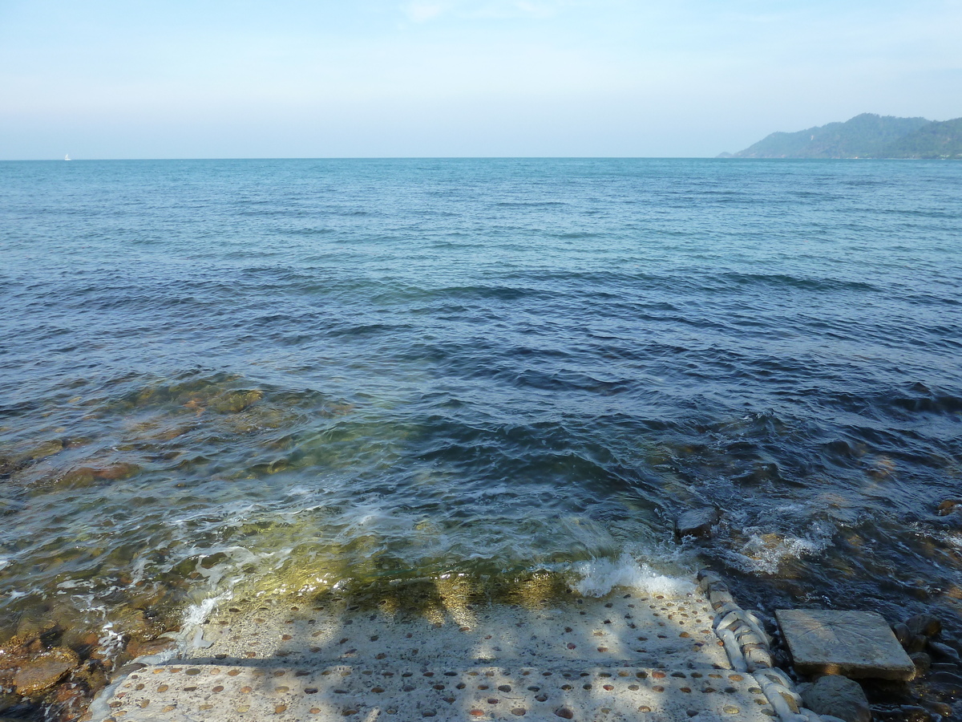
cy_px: 361
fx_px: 695
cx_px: 481
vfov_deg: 54.9
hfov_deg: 69.4
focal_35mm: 25
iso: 125
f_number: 4
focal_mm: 4.1
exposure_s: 1/400
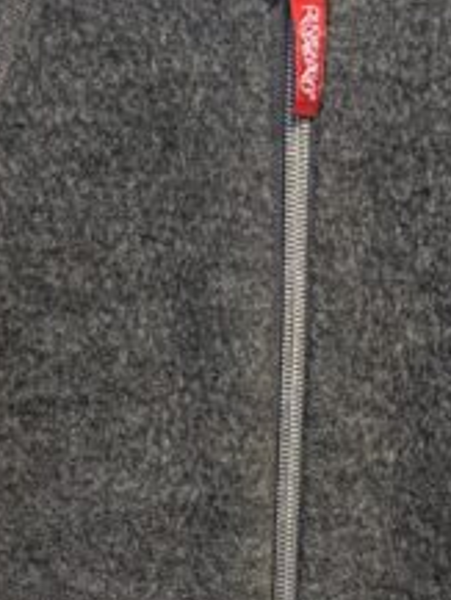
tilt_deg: -7.7
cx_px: 274
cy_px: 550
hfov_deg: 13.1
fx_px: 1961
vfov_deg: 17.1
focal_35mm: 113
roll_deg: -2.0
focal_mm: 6.76
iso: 400
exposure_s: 1/50
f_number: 1.78
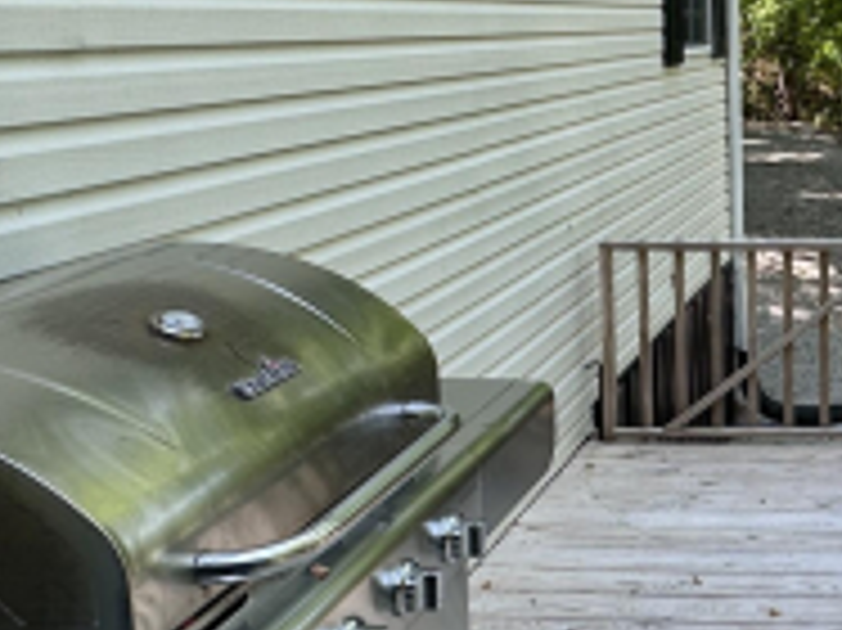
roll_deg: +0.2
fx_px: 1215
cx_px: 934
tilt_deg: -7.3
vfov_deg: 28.8
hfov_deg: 33.2
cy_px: 189
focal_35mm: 50
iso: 40
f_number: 2.2
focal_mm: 2.22
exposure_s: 1/205
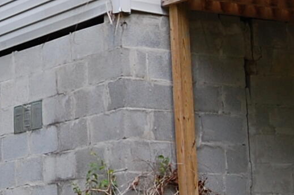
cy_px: 30
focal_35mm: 156
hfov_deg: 13.0
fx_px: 1273
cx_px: 2
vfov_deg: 8.8
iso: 200
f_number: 6.3
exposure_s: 1/160
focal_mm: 18
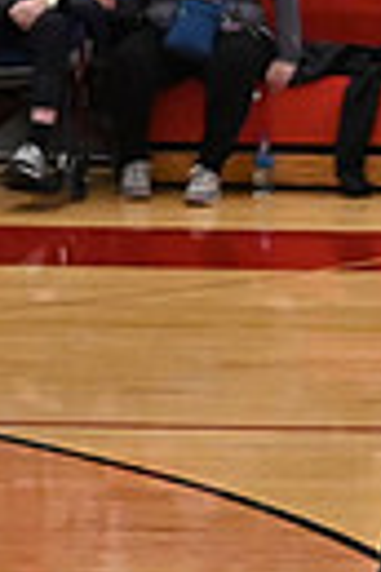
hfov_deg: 2.9
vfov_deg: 4.3
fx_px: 7524
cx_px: 1134
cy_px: 503
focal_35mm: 474
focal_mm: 70
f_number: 4
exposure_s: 1/400
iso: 6400
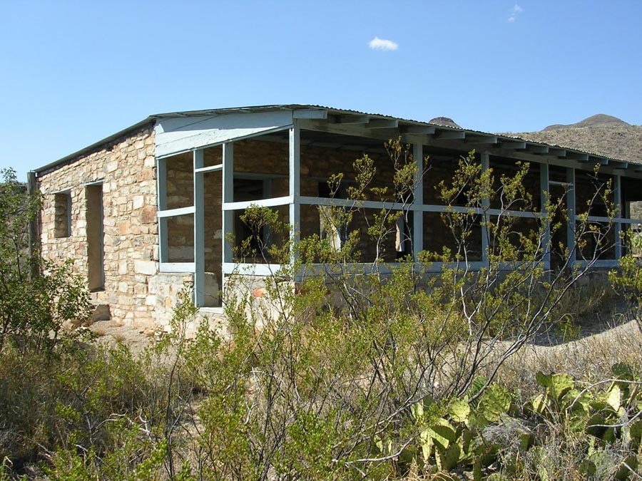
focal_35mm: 38
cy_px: 240
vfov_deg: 37.7
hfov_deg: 49.0
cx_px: 321
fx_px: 705
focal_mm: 5.8
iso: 50
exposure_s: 1/233
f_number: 5.6
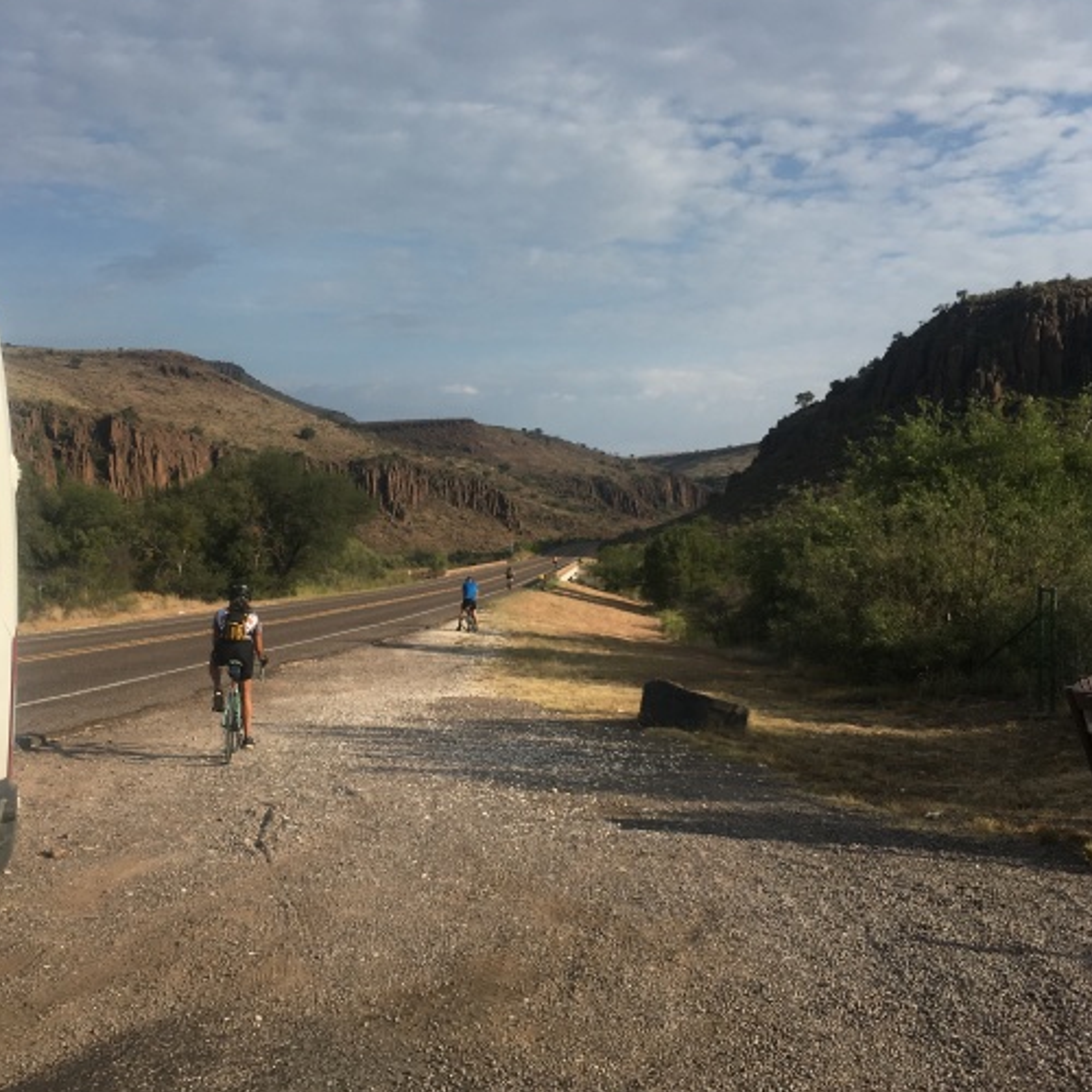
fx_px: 1463
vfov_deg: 40.8
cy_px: 622
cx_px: 393
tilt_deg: -1.8
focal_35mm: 41
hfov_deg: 40.6
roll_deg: +0.0
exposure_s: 1/1709
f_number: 2.2
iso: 25
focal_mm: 4.15
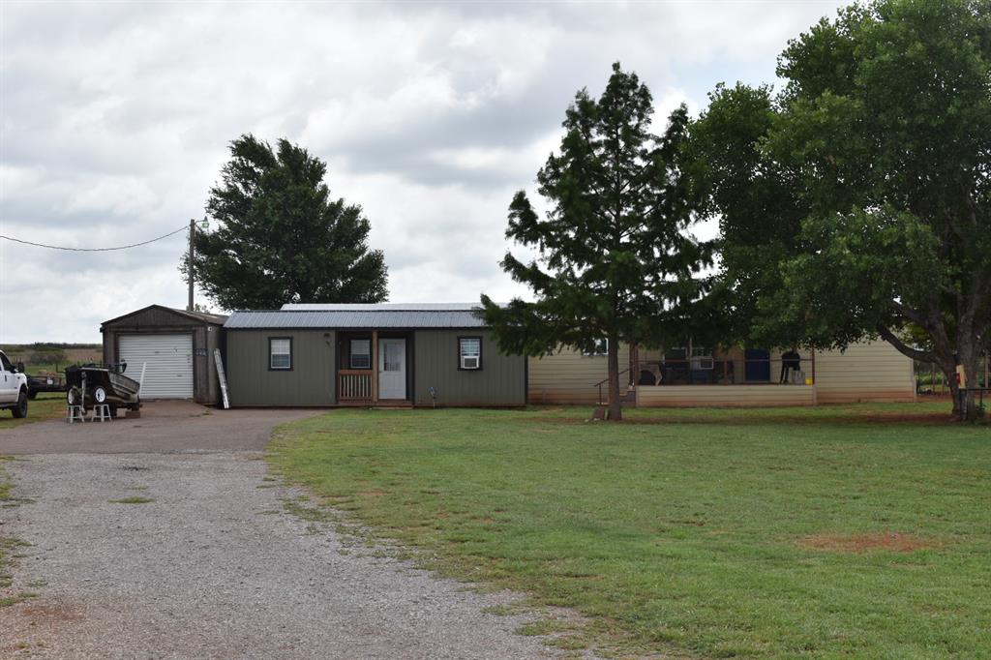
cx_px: 496
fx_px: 1445
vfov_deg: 25.7
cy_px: 330
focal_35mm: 52
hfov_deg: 37.9
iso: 100
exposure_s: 1/200
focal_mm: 35
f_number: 10
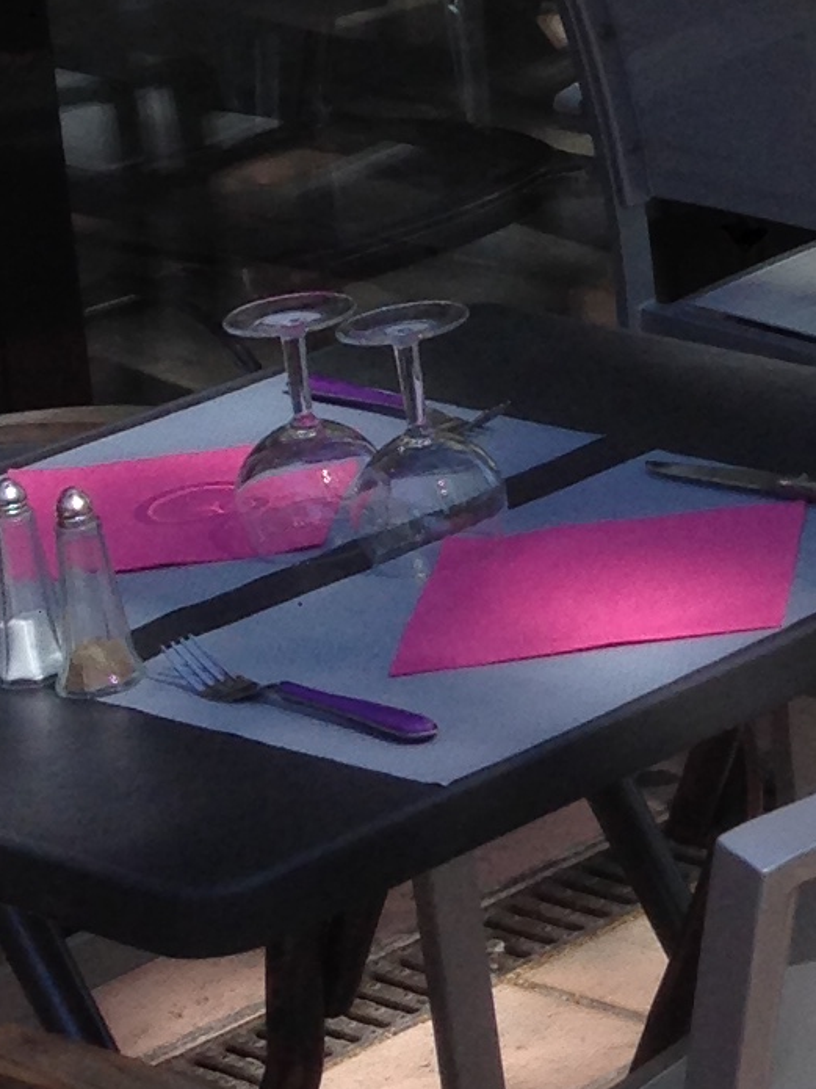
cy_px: -81
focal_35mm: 155
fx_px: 4873
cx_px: 1850
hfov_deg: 8.8
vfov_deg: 12.5
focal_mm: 4.12
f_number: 2.4
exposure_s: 1/630
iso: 50
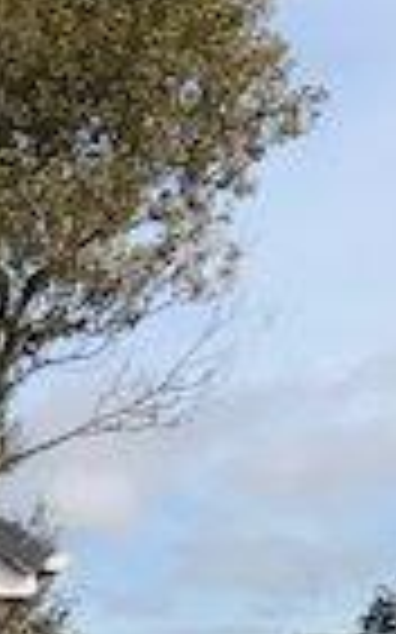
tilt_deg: -0.7
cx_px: -954
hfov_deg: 7.8
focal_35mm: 135
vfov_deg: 14.5
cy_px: 926
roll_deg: -1.4
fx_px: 2334
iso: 20
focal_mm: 3.99
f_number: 1.8
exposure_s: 1/2519
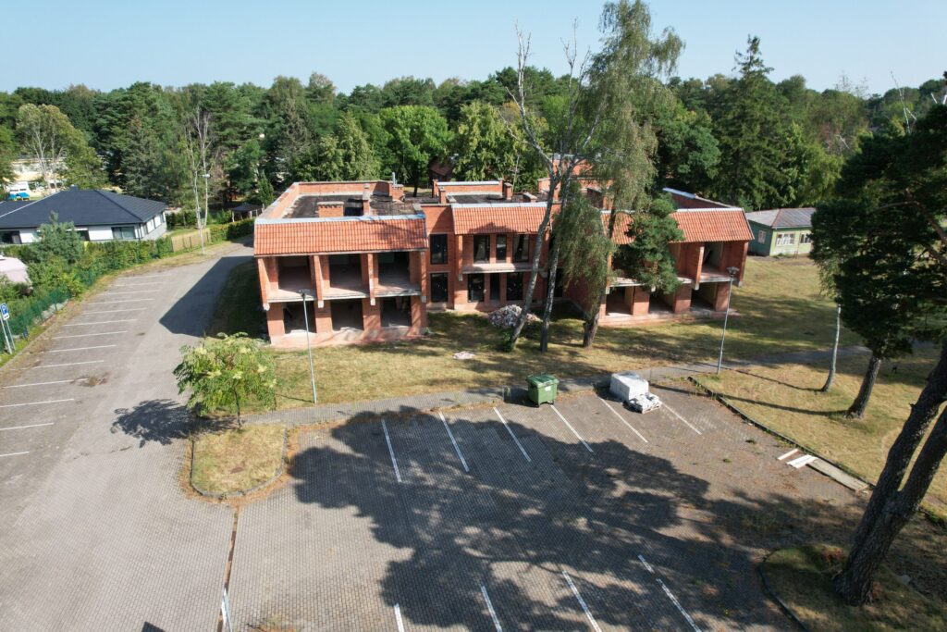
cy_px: 316
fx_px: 579
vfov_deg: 57.2
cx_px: 474
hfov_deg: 78.6
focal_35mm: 22
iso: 120
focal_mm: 8.38
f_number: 2.8
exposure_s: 1/1250
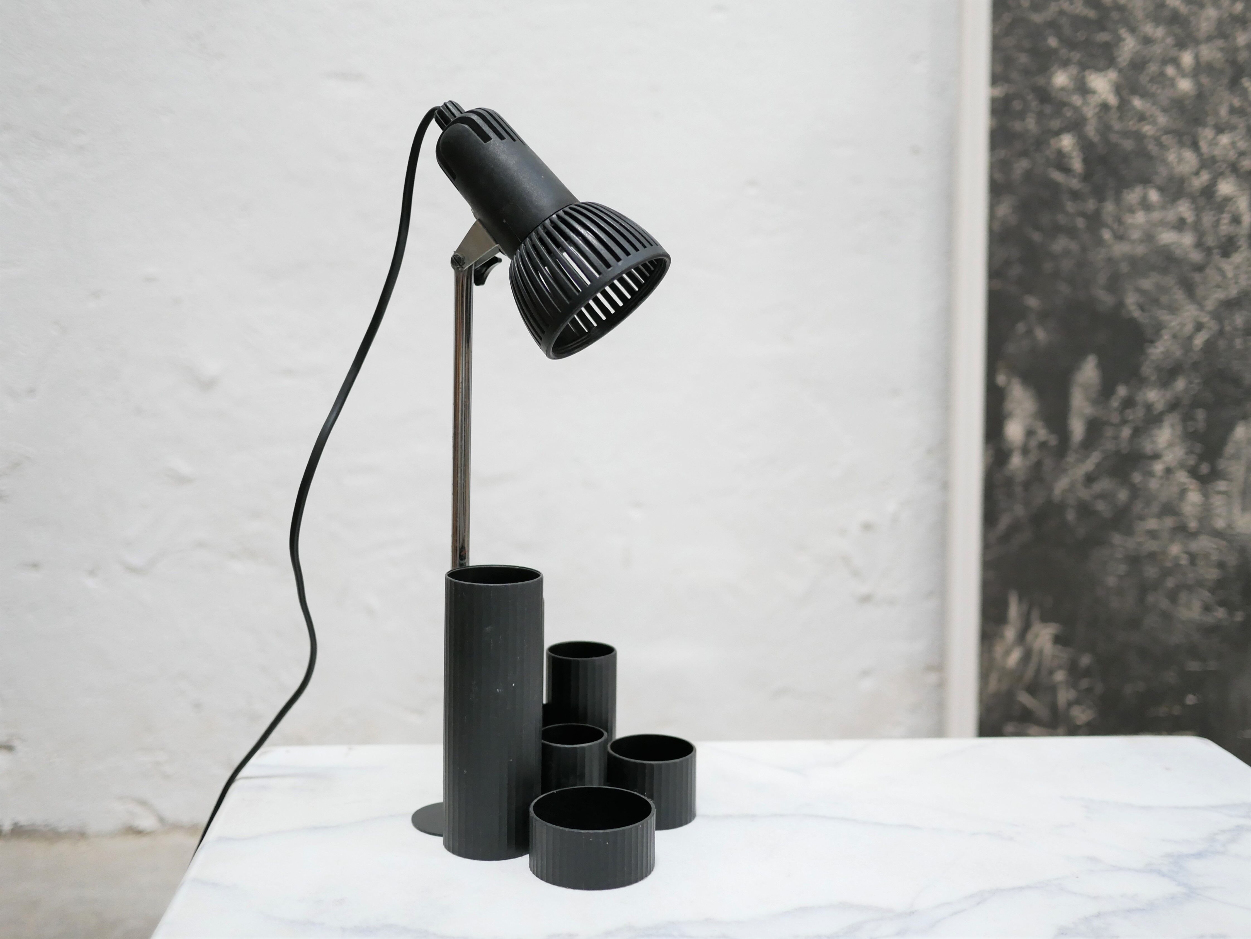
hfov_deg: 46.8
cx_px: 626
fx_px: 1446
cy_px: 470
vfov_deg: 36.0
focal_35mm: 40
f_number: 1.7
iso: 800
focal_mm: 20
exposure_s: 1/60
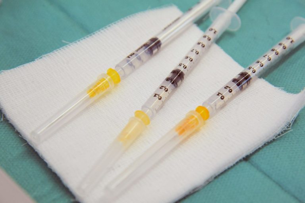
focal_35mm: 120
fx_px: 1017
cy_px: 102
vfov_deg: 11.4
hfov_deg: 17.1
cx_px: 152
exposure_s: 1/125
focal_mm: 120
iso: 2500
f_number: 7.1
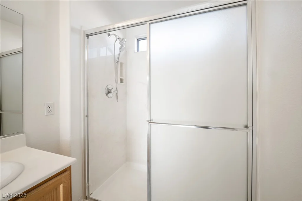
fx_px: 117
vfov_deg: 81.2
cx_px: 151
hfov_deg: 104.2
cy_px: 100
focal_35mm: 14
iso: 100
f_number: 9
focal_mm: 14
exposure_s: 1/5
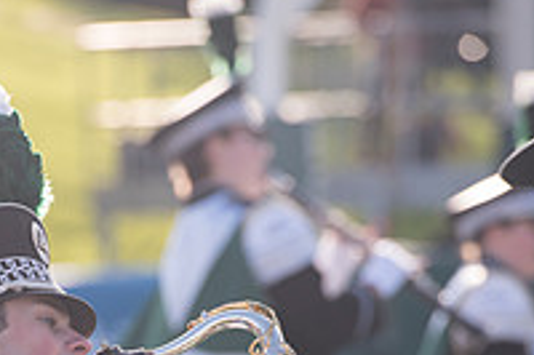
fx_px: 6669
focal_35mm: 450
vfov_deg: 3.0
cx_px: 155
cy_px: 454
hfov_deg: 4.6
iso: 320
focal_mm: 200
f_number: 5
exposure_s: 1/800
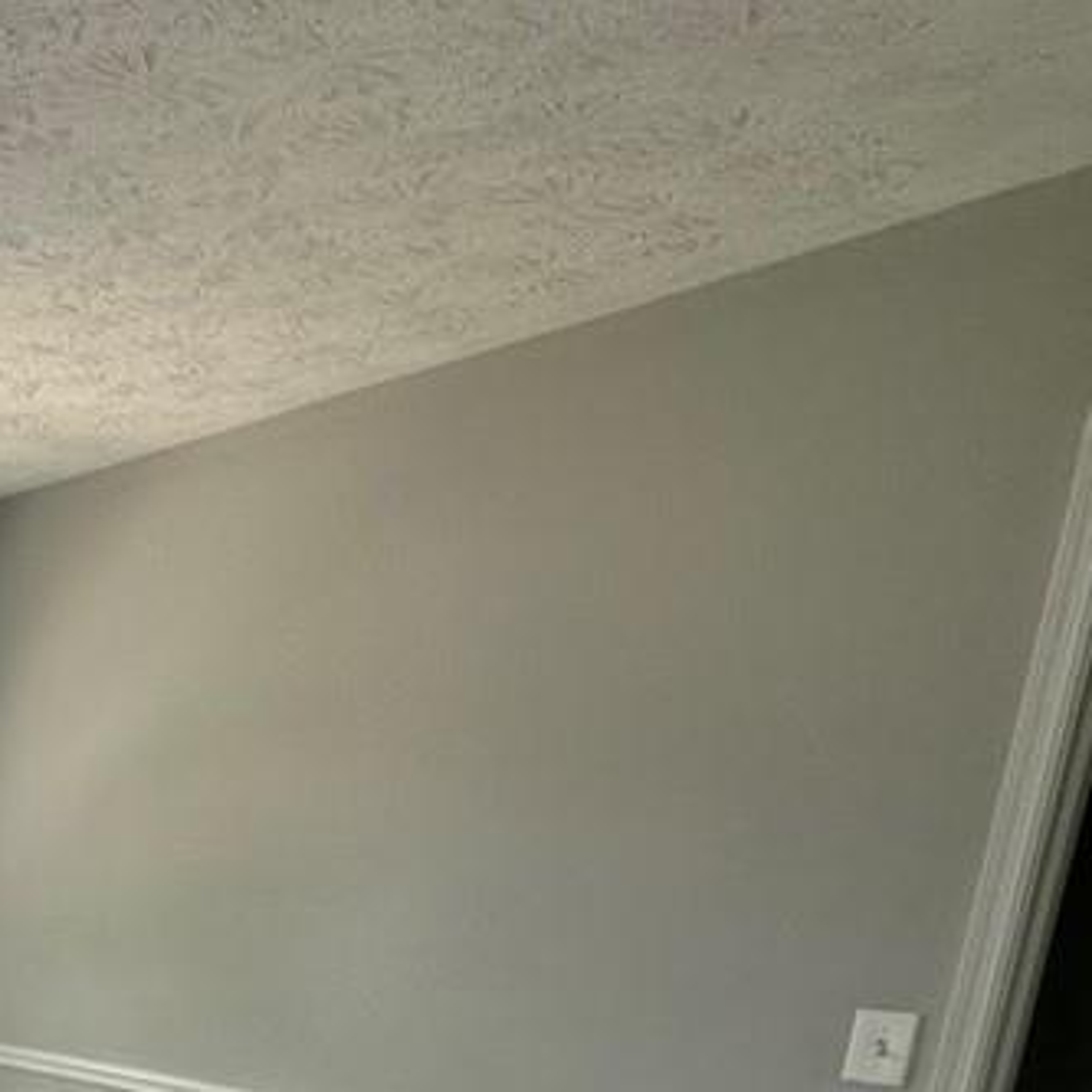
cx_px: -430
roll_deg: -1.0
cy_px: 1148
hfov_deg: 30.7
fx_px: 1356
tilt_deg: -13.7
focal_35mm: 38
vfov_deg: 37.9
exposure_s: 1/99
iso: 64
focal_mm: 2.22
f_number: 2.2
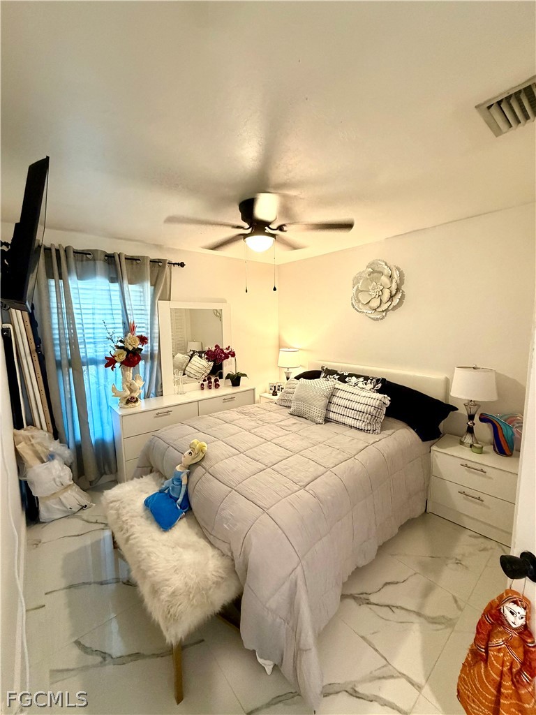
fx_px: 289
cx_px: 268
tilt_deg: -7.0
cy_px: 358
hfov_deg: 85.7
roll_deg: +0.7
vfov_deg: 102.1
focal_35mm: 14
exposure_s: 1/60
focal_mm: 2.22
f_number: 2.2
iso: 500
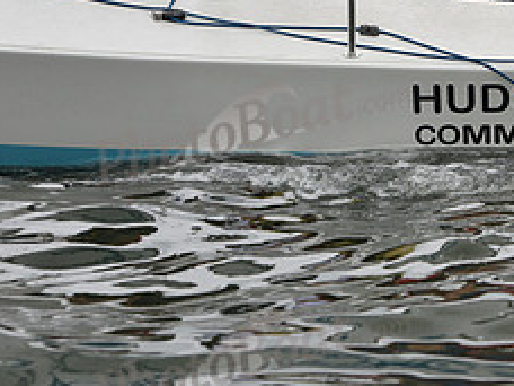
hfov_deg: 7.7
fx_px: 3816
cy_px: -21
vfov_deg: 5.8
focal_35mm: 257
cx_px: 530
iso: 400
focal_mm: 105
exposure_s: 1/800
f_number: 5.6
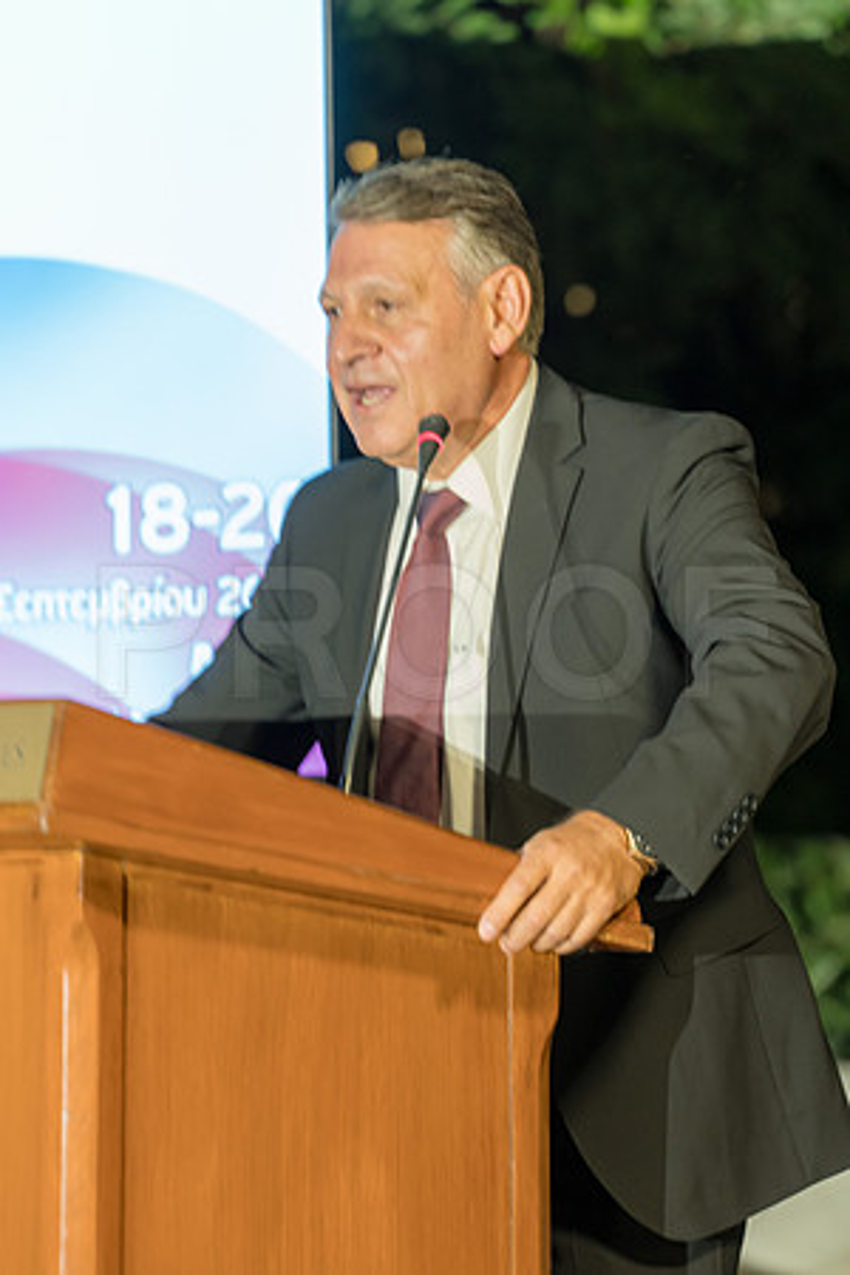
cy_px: 638
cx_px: 425
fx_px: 6375
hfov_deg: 7.6
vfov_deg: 11.4
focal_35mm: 180
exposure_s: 1/40
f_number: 4
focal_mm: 180
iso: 2000
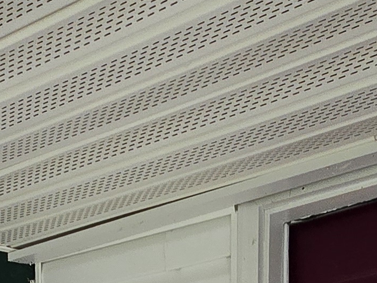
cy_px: 692
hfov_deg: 26.3
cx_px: 195
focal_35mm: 74
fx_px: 806
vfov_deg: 13.7
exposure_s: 1/120
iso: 100
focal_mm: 2.2
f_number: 2.2
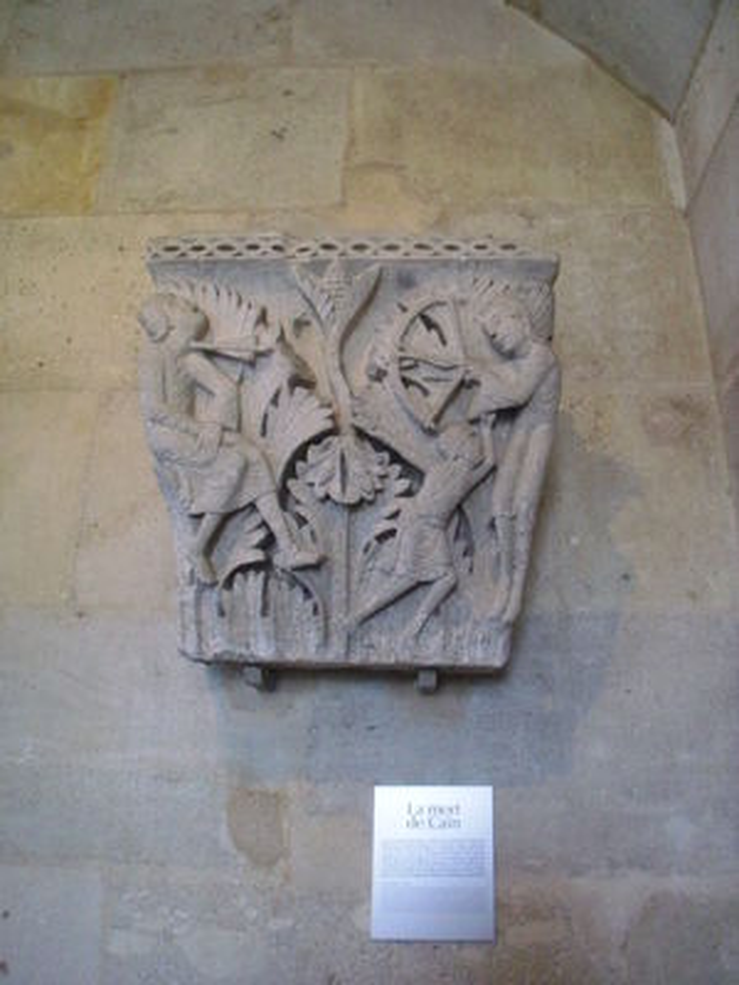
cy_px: 492
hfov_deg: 49.7
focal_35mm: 28
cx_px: 370
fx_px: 797
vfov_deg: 63.4
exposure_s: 1/50
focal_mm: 4.65
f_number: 2.6
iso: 400
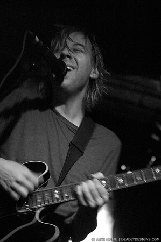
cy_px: 121
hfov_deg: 13.0
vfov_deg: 19.5
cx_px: 80
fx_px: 706
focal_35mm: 105
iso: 1600
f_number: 2.8
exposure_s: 1/50
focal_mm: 70
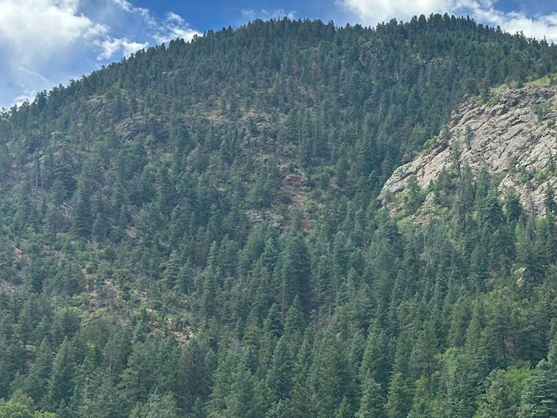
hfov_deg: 23.7
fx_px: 1304
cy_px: 124
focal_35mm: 81
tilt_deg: +16.5
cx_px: 466
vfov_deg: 18.1
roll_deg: +2.5
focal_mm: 6.86
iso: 64
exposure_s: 1/2597
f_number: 1.78
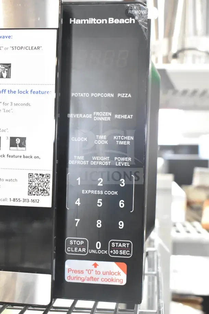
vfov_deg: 41.1
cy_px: 157
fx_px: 418
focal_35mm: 48
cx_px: 104
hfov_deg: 28.1
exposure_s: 1/125
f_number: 5.6
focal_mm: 32
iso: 6400
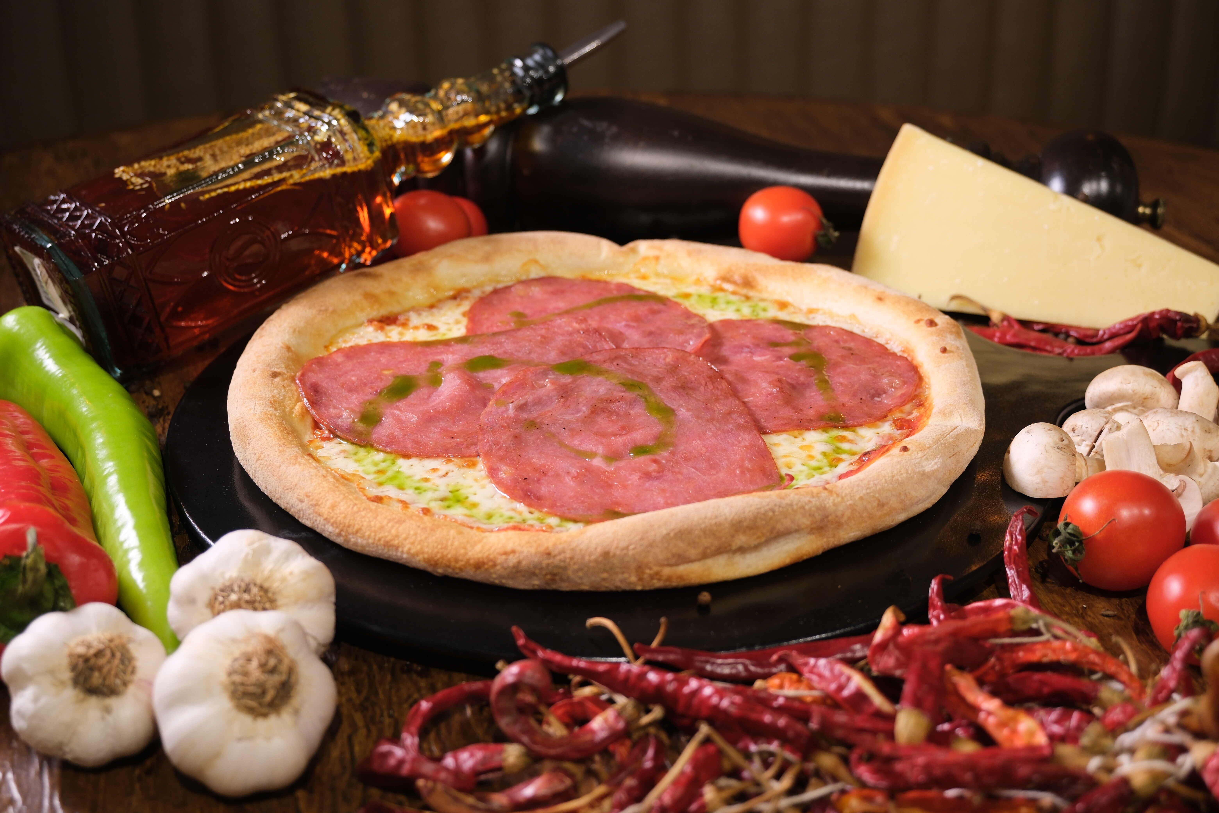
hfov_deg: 42.7
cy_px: 406
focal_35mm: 46
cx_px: 610
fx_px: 1557
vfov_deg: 29.2
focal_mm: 30.5
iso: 500
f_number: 3.7
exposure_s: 1/125
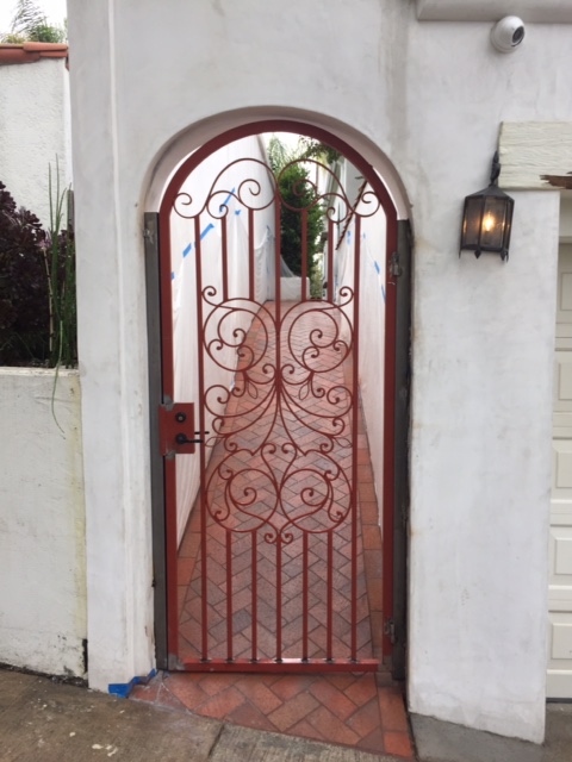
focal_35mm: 29
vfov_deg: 61.7
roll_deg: +0.0
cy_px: 381
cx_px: 286
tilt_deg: -4.2
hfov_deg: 48.2
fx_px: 639
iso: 32
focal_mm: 4.15
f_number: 2.2
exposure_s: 1/159
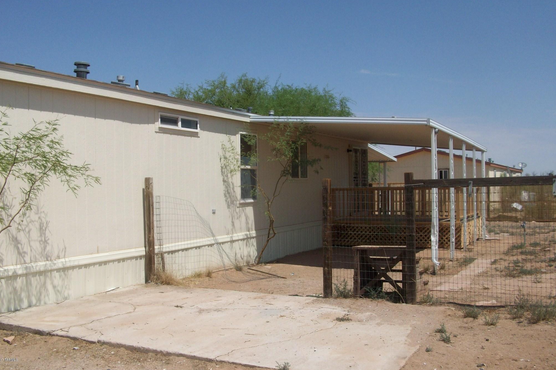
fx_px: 556
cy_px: 162
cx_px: 275
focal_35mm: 36
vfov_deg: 36.8
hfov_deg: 53.1
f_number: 5.5
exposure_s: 1/593
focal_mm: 5.7
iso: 64
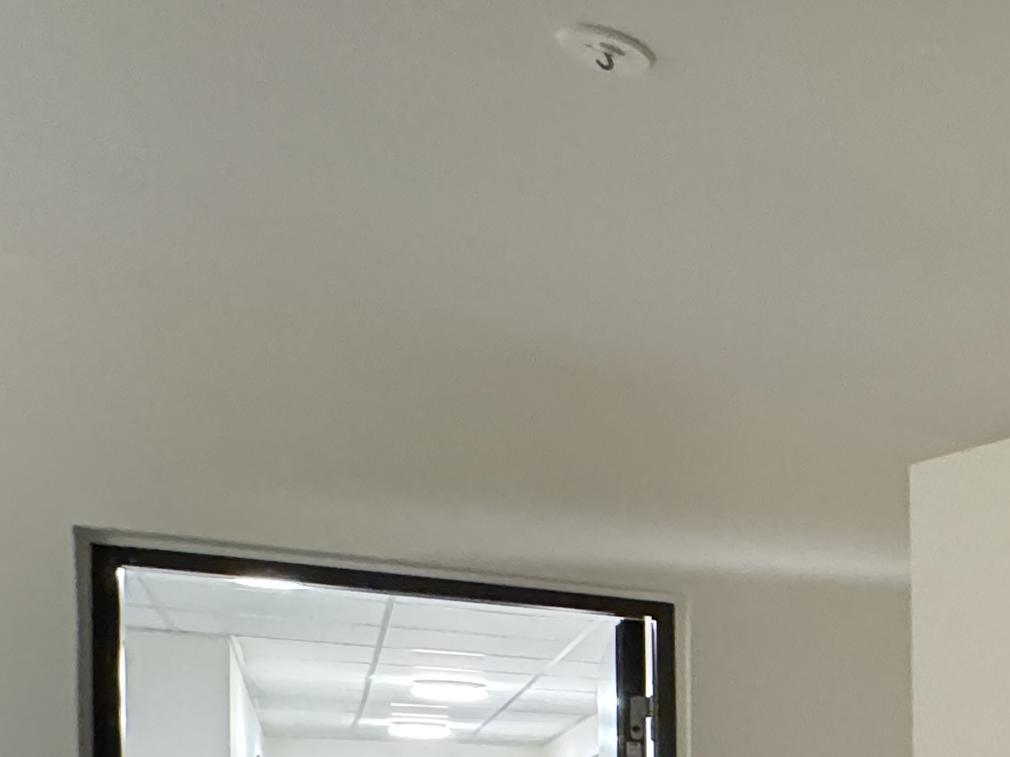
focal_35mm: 46
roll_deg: +0.9
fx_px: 1342
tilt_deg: +0.7
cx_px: 1557
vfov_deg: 28.2
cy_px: 863
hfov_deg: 27.1
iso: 1000
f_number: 2.2
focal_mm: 2.22
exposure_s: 1/50
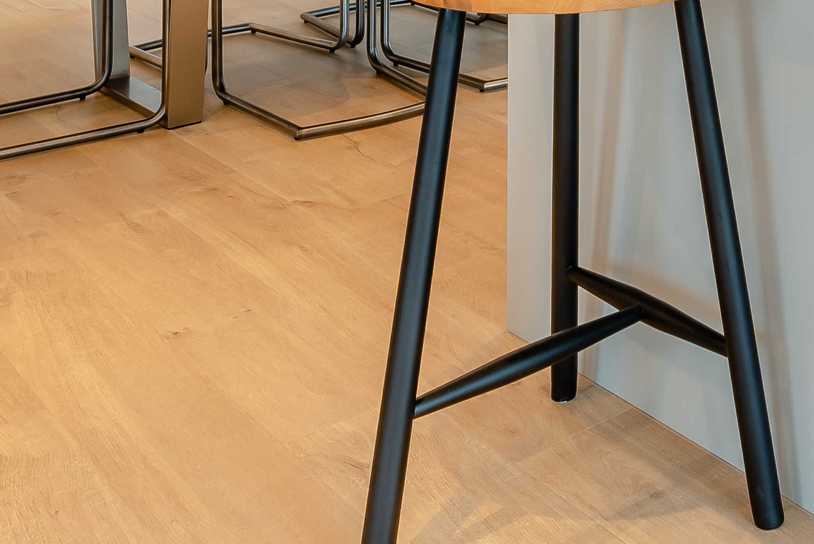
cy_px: -394
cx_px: 772
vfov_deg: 19.8
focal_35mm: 53
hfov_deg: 34.8
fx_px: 1199
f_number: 8
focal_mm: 14
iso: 100
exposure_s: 1/20
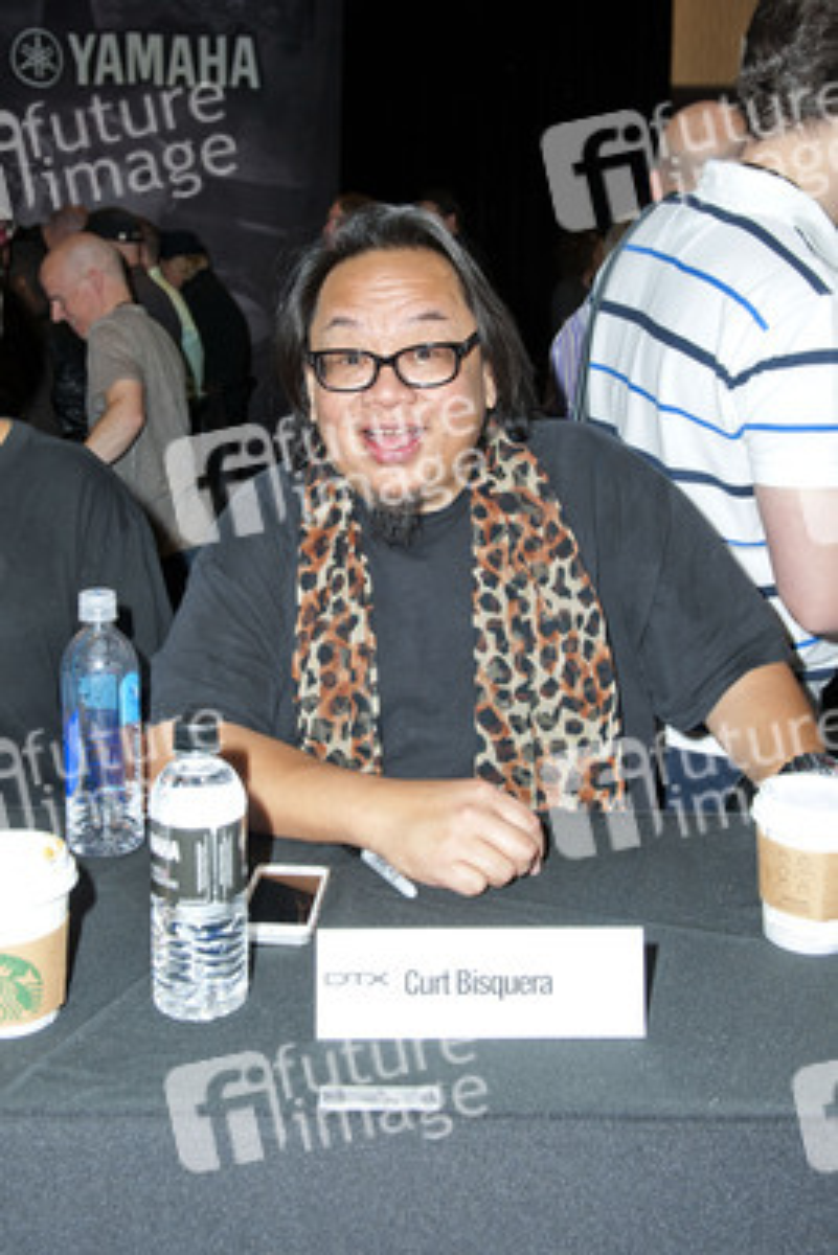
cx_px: 419
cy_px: 628
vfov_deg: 58.7
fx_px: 1116
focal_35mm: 32
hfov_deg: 41.1
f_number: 6.3
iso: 500
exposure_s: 1/320
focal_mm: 32
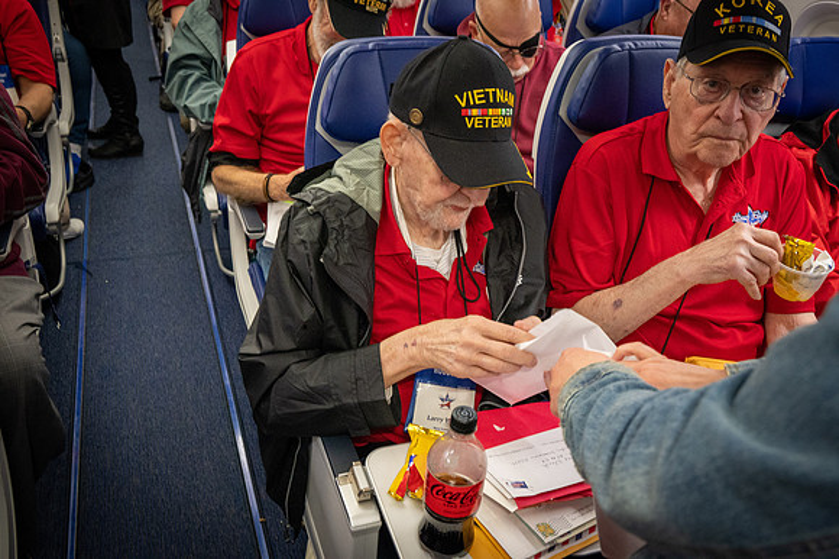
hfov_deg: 57.3
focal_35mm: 33
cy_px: 280
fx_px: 769
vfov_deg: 39.9
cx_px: 420
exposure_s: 1/60
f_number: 6.3
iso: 10000
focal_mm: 33
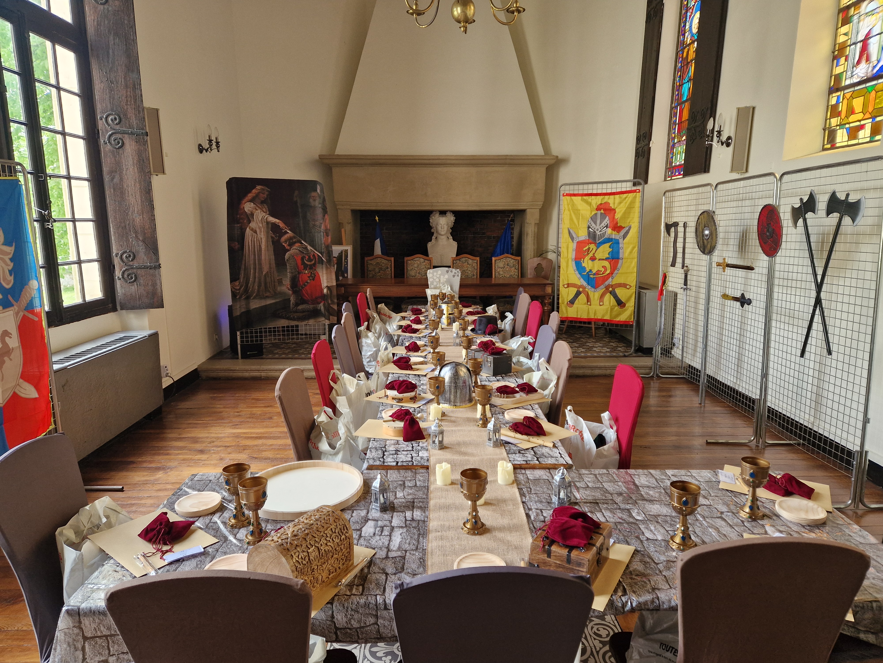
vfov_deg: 58.9
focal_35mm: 23
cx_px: 442
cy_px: 332
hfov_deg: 73.9
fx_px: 587
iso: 160
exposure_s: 1/180
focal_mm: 5.4
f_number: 1.8
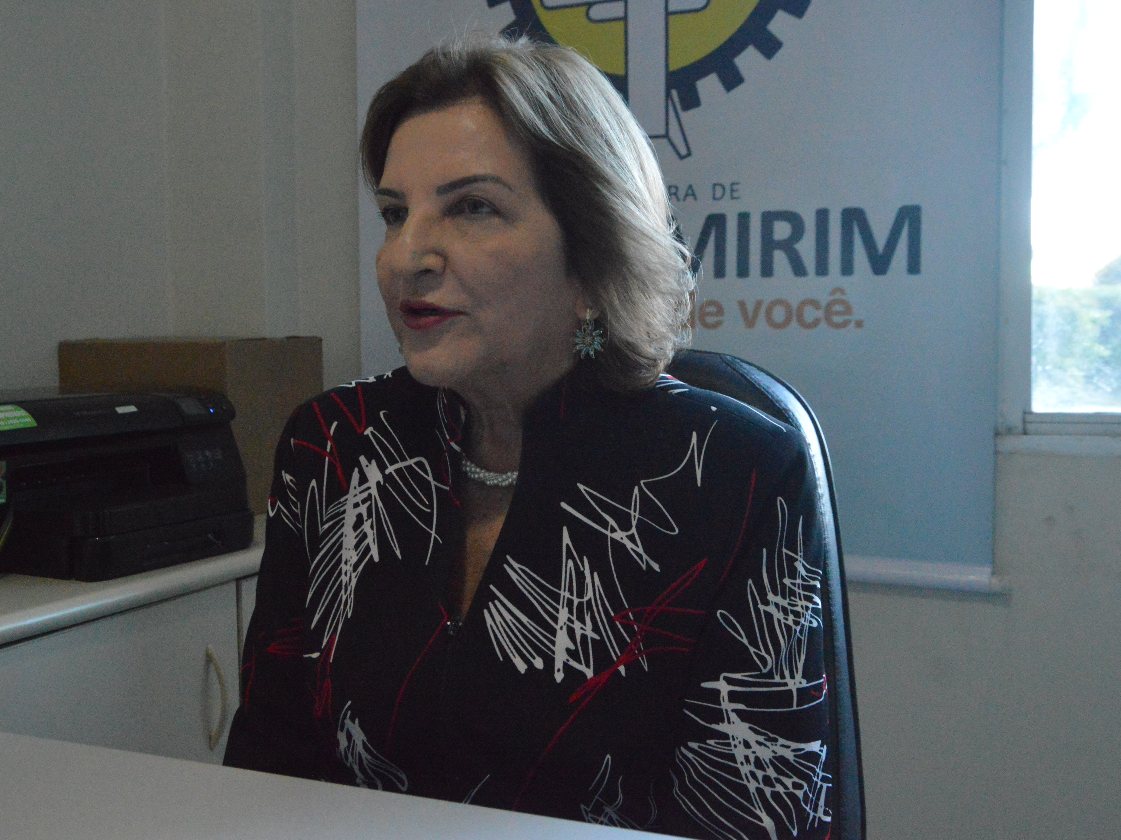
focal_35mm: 42
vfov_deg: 34.7
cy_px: 417
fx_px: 1346
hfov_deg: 45.1
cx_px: 491
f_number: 5.6
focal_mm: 25
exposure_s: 1/100
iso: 6400
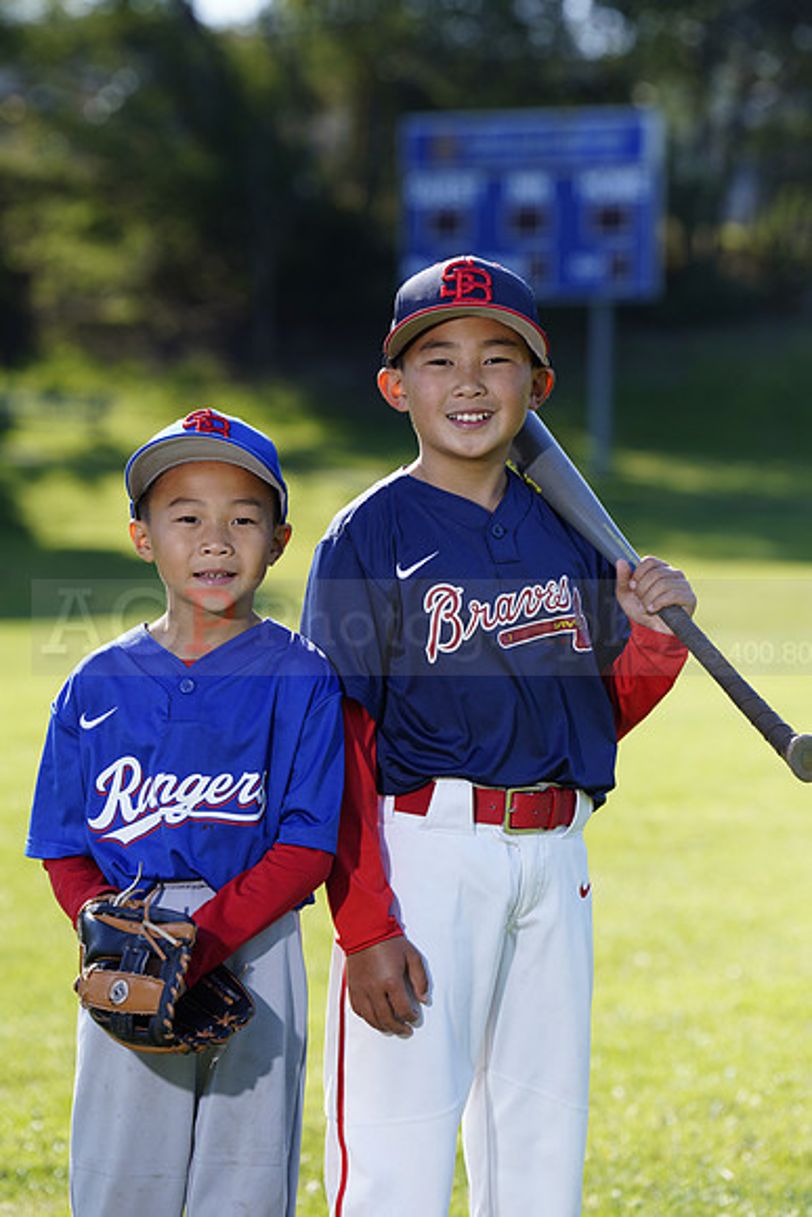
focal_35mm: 156
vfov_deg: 13.2
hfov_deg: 8.8
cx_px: 406
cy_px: 608
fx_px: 5274
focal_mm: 156
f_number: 5
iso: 100
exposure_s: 1/250
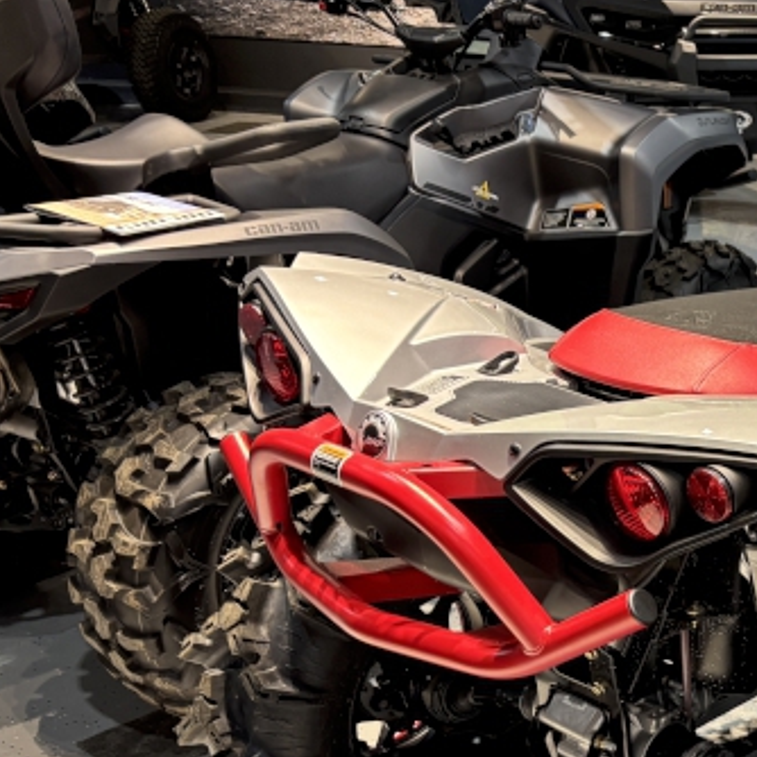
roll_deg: -2.6
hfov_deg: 28.0
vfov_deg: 30.4
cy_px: 594
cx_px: 859
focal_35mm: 55
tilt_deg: -26.4
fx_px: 1361
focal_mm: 5.96
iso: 160
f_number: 1.6
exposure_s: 1/60
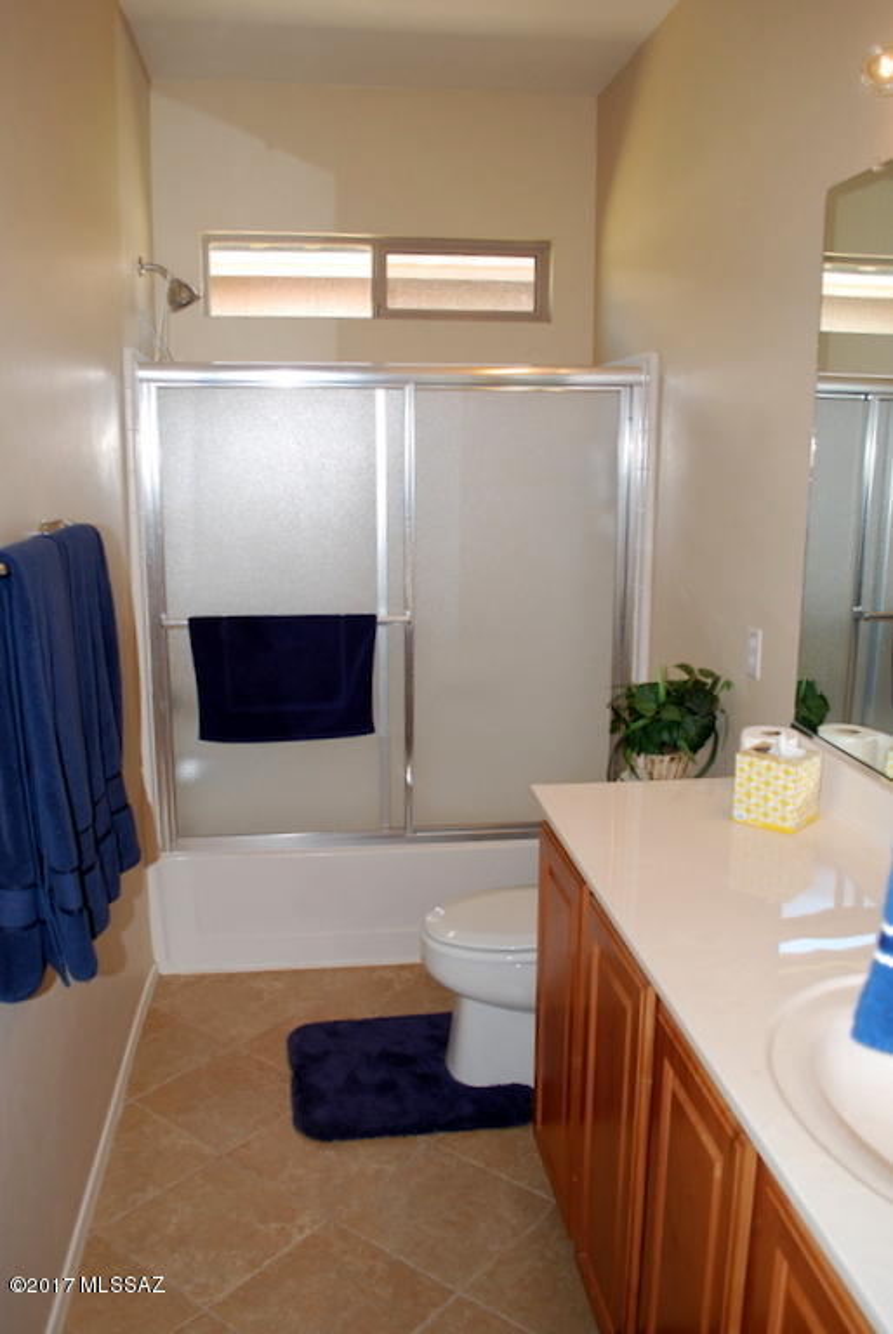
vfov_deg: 67.3
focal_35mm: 27
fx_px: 1002
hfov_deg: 48.0
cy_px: 667
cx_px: 446
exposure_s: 1/60
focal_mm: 18
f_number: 3.5
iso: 200
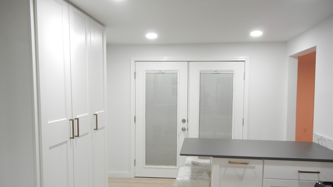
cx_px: 165
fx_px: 291
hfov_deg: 59.5
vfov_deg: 35.5
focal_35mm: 33
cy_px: 110
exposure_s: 1/30
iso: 339
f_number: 3.5
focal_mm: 5.4
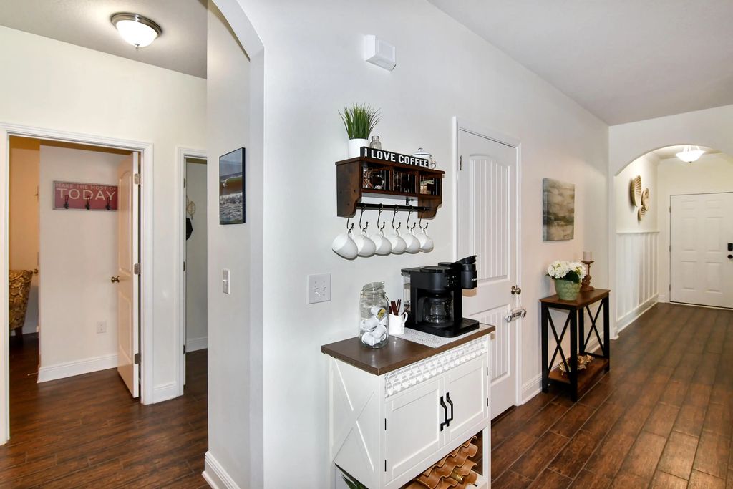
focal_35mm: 16
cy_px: 244
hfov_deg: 96.7
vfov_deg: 73.8
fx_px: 326
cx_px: 366
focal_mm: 11
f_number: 7.1
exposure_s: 1/60
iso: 1000
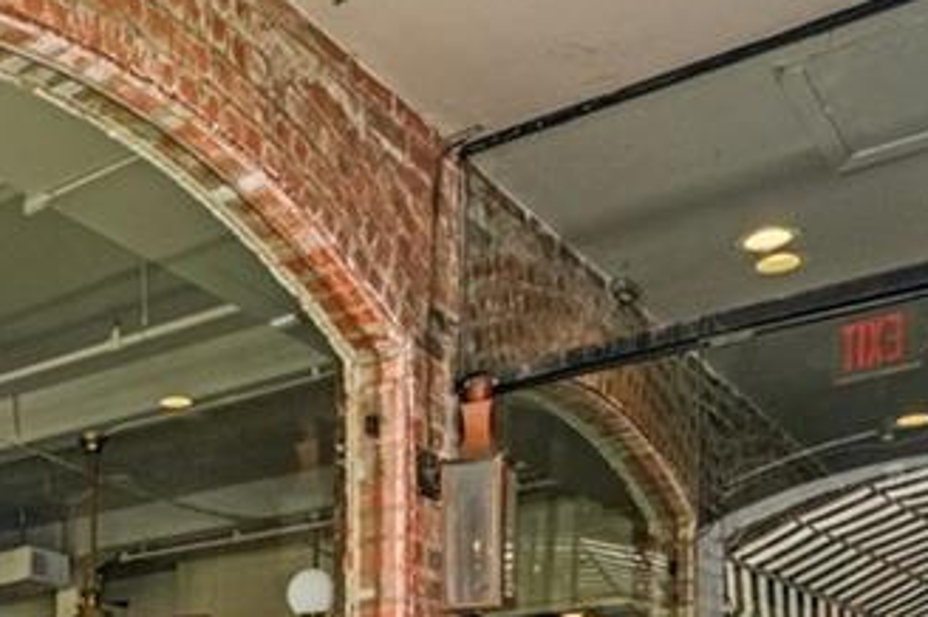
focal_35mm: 50
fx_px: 1288
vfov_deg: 23.3
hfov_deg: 37.5
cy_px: 836
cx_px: 127
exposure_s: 1/30
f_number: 11
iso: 800
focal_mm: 16
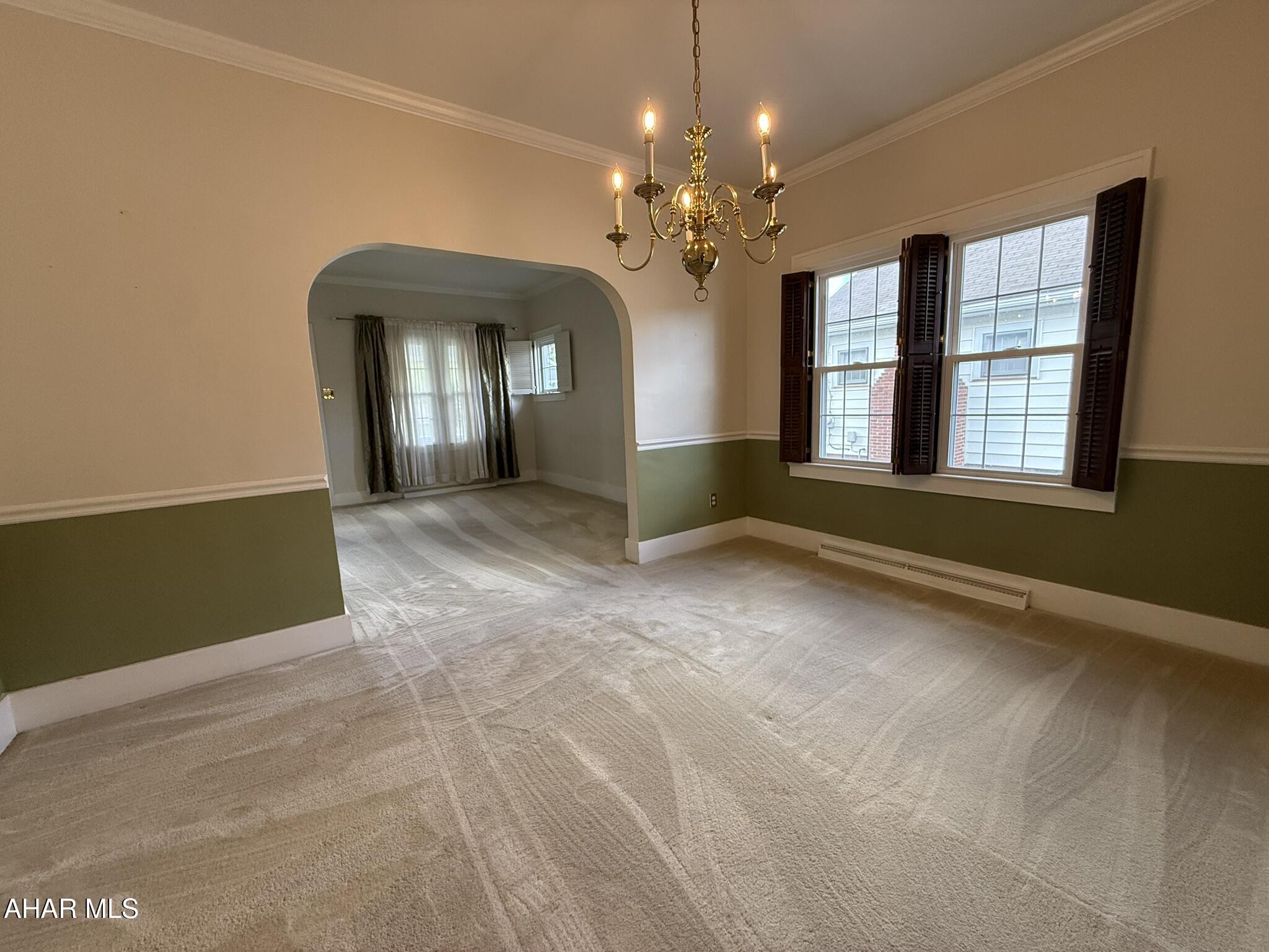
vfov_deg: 85.7
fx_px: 513
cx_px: 634
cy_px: 476
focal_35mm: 14
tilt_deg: -7.1
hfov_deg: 102.1
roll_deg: +2.0
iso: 250
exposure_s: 1/120
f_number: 2.2
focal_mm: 2.22
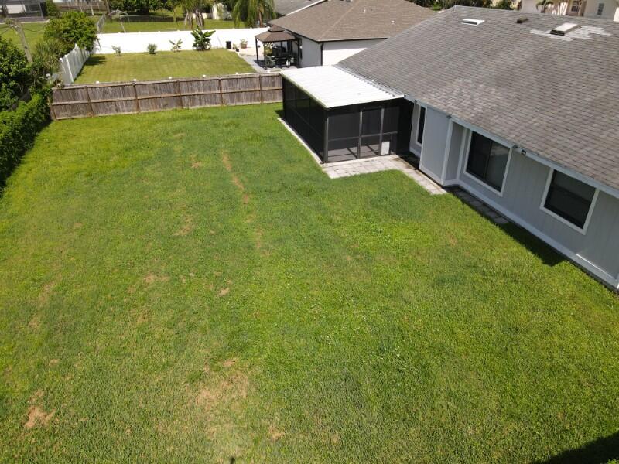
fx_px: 429
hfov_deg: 71.6
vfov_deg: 56.8
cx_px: 310
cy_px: 232
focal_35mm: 24
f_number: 2.8
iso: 100
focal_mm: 4.5
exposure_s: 1/40
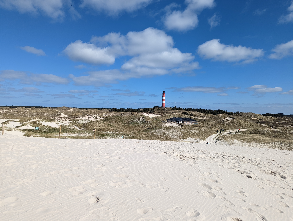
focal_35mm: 24
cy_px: 110
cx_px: 146
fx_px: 203
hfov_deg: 71.5
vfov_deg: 56.9
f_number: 1.85
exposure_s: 1/3145
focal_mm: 6.81
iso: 53
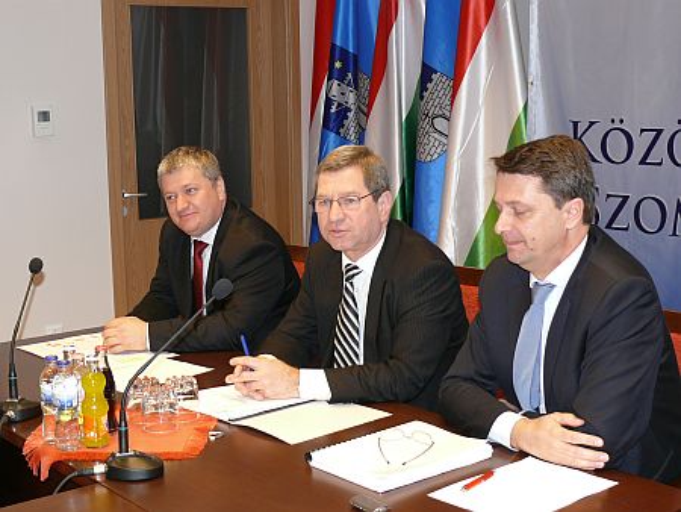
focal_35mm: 57
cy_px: 256
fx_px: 1122
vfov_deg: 25.7
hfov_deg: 33.8
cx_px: 340
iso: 125
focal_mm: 9.9
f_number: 3.2
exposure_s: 1/30
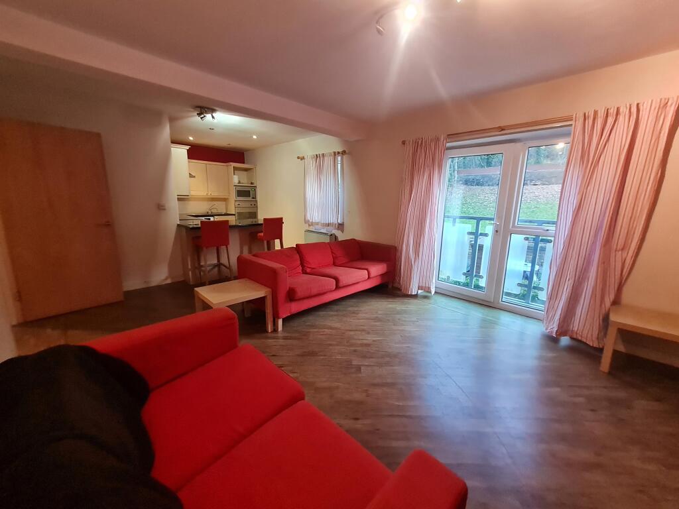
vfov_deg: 89.9
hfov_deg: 106.2
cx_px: 340
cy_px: 254
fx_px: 255
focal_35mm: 13
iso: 400
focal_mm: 1.74
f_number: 2.2
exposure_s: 1/33
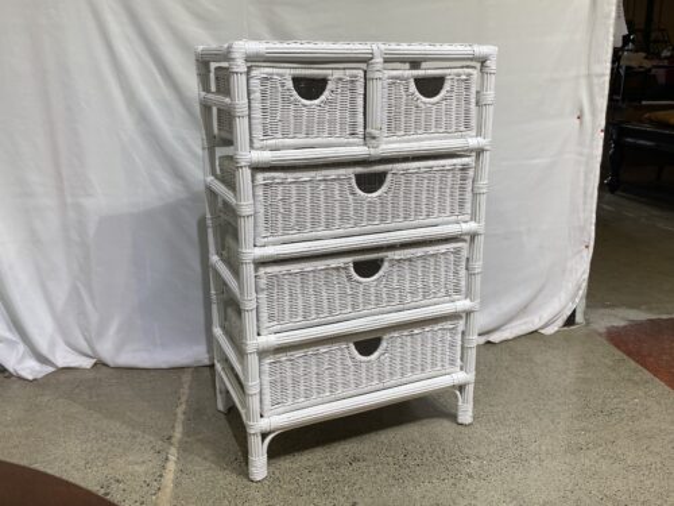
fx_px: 506
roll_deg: +0.8
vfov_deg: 53.1
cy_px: 253
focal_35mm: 26
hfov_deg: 67.3
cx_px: 337
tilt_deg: -16.3
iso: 64
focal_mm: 4.25
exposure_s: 1/120
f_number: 1.8
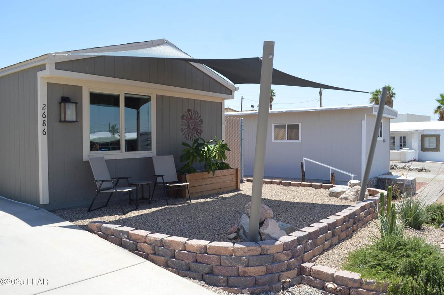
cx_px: 222
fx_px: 370
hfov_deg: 62.0
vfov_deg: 43.5
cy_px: 148
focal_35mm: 30
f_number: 8
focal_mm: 20
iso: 100
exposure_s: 1/250
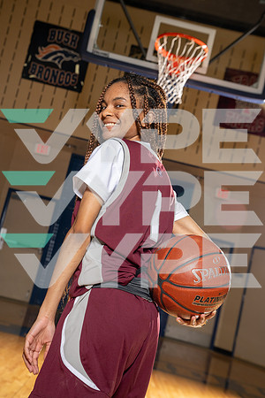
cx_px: 132
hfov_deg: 26.0
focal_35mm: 52
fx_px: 574
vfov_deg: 38.2
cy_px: 199
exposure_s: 1/250
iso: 640
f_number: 5.6
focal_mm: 52
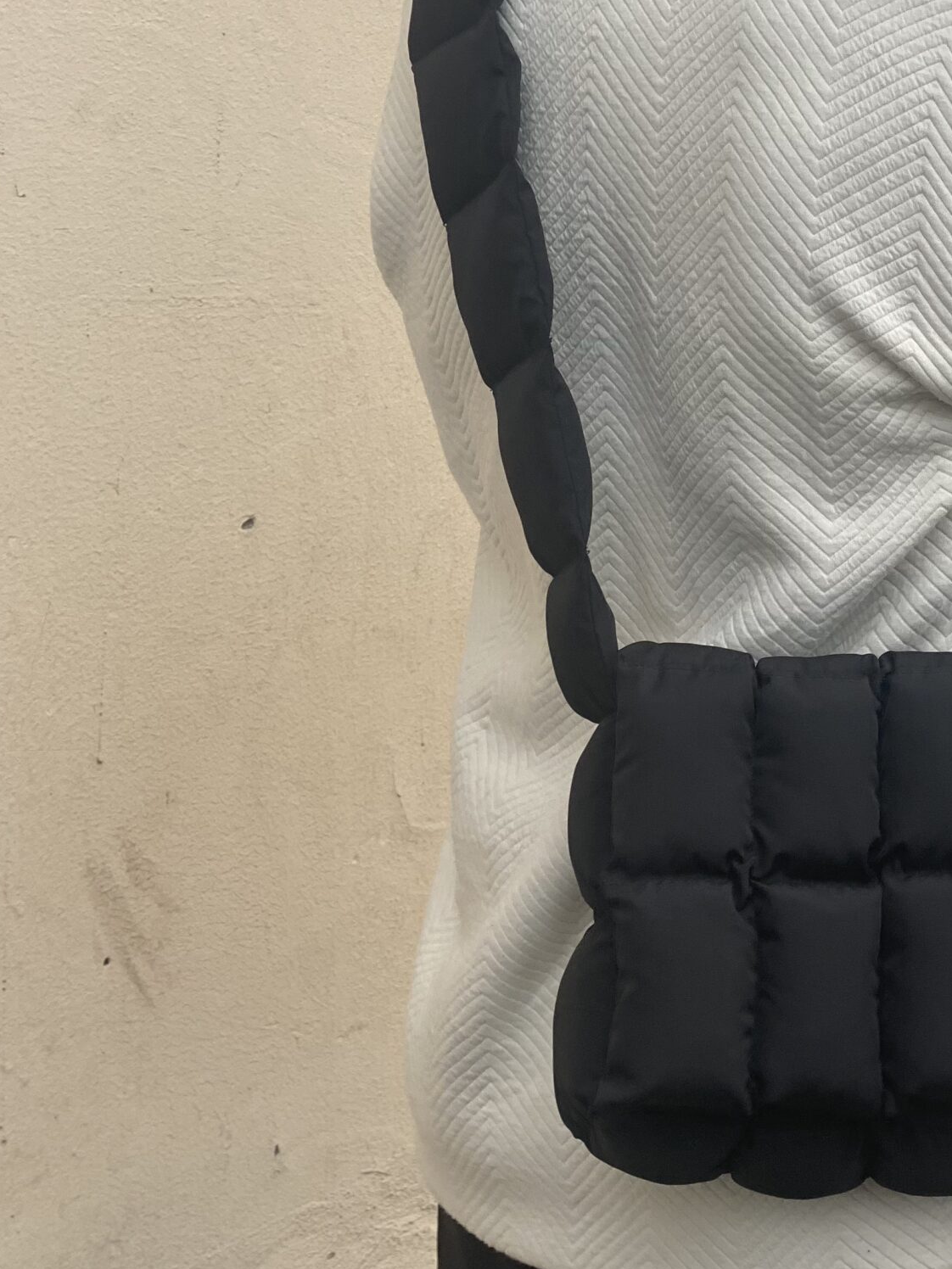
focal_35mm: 89
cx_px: 753
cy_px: 322
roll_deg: -0.1
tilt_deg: -4.6
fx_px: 3264
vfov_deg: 21.8
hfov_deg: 16.5
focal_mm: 6
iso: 20
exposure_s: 1/1065
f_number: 2
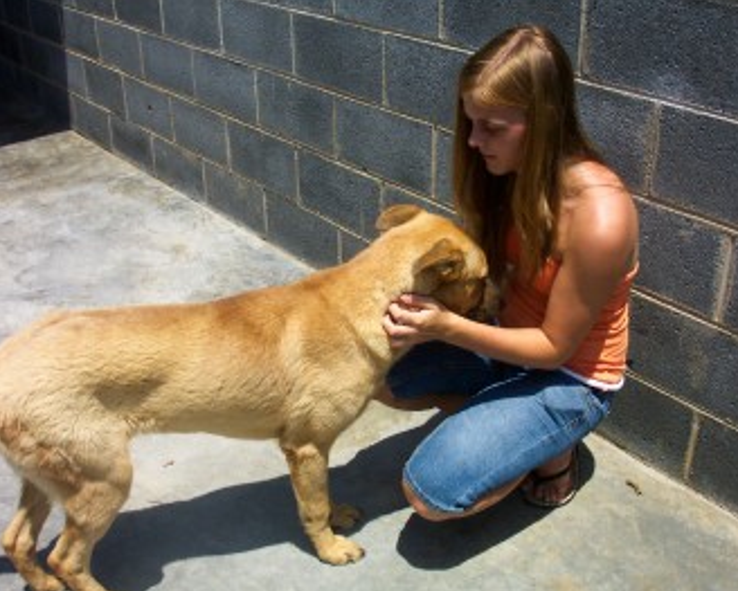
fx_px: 874
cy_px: 297
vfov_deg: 37.4
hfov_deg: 45.7
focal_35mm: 40
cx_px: 338
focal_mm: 7.5
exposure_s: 1/250
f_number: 9.5
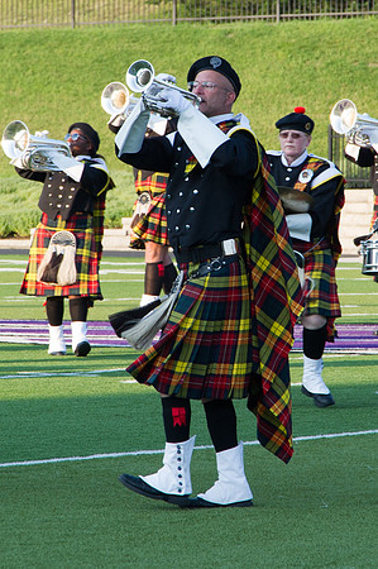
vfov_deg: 7.0
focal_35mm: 294
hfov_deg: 4.7
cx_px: 234
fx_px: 4646
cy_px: 222
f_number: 9
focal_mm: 120
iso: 640
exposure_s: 1/320
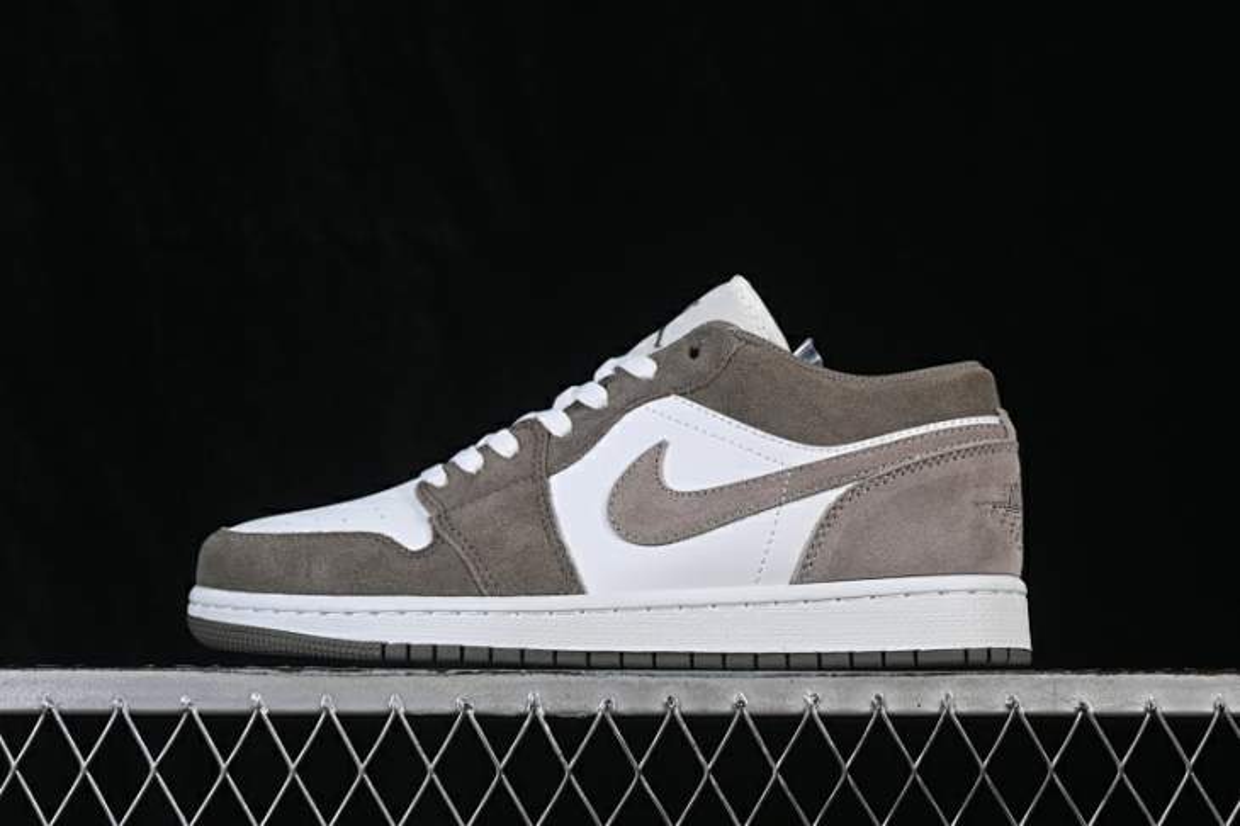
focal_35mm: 75
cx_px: 620
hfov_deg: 27.0
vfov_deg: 18.2
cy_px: 413
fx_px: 2582
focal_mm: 50
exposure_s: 1/80
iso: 160
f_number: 8
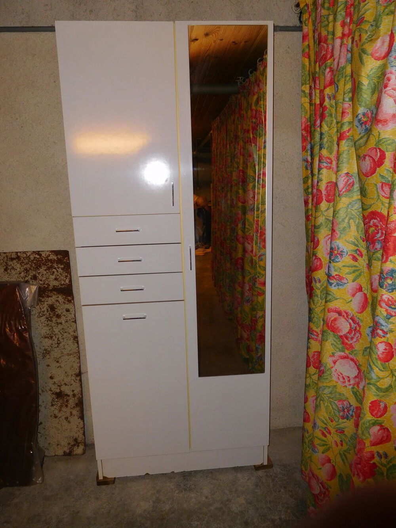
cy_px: 264
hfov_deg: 54.9
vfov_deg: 69.4
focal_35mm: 25
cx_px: 198
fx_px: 381
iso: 200
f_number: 3.4
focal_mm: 4.5
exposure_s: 1/30
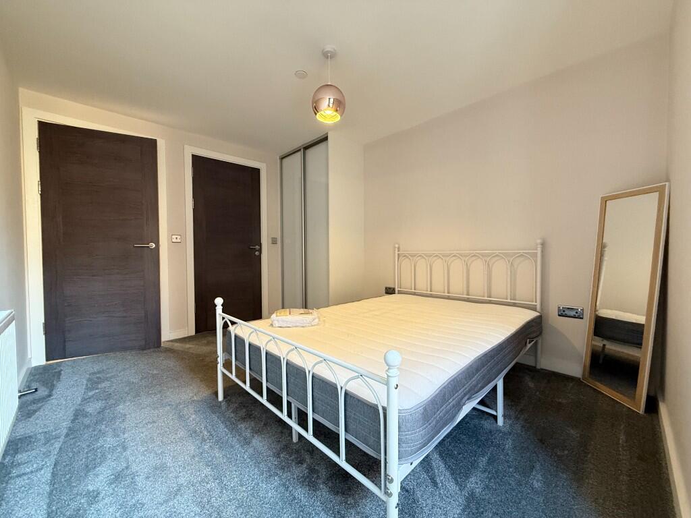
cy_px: 259
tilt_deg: -1.9
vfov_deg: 85.7
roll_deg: +0.4
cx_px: 346
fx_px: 279
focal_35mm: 14
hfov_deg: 102.1
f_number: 2.2
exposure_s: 1/60
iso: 500
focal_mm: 2.22
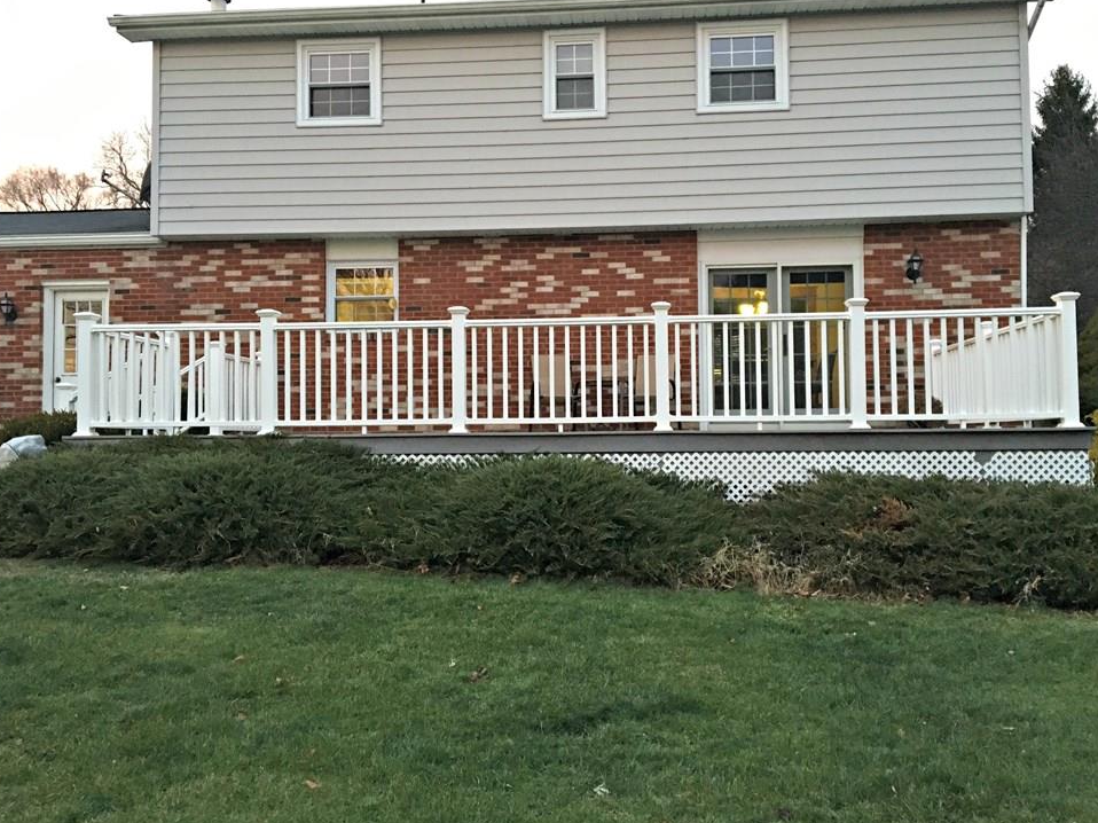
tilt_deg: +3.3
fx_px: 983
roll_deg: +0.9
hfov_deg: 58.3
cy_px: 390
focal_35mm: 31
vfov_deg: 45.4
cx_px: 570
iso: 200
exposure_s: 1/30
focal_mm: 4.15
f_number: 2.2
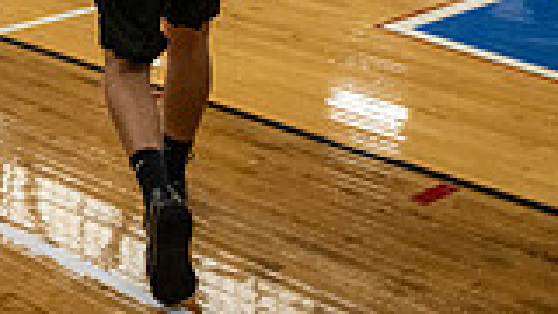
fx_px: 1346
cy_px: -298
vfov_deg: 12.0
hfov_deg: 20.4
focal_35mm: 91
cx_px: -255
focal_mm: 24
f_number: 4
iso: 6400
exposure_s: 1/800
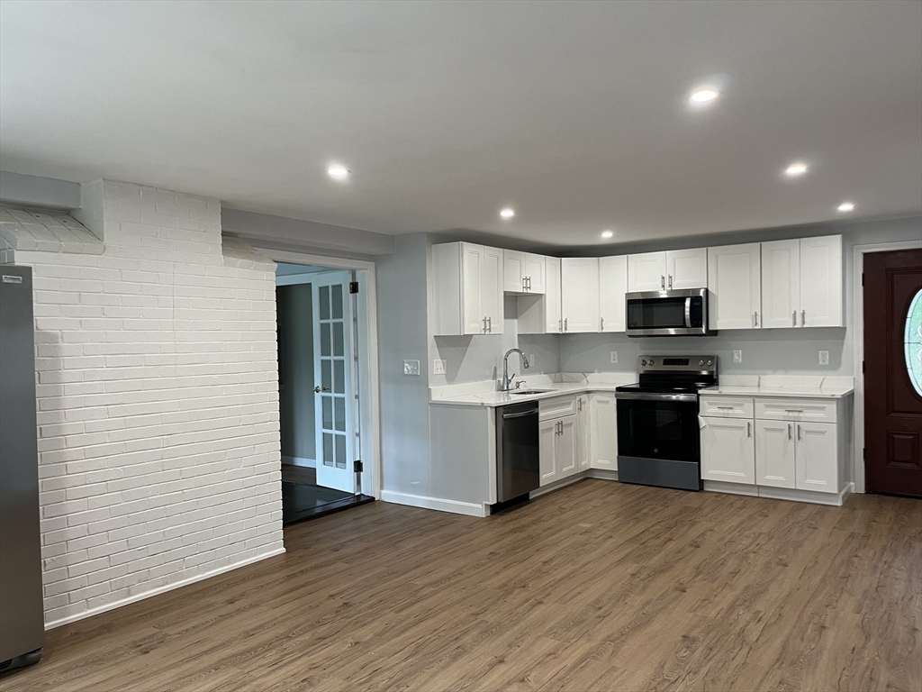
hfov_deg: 67.3
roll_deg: +1.5
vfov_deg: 53.1
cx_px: 461
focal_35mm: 26
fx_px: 693
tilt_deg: -1.4
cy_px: 346
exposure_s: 1/60
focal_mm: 5.1
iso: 80
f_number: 1.6
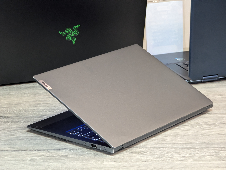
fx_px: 765
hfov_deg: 16.8
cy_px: 85
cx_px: 113
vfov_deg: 12.7
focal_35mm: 117
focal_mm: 19
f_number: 3.5
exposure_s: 1/31
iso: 624
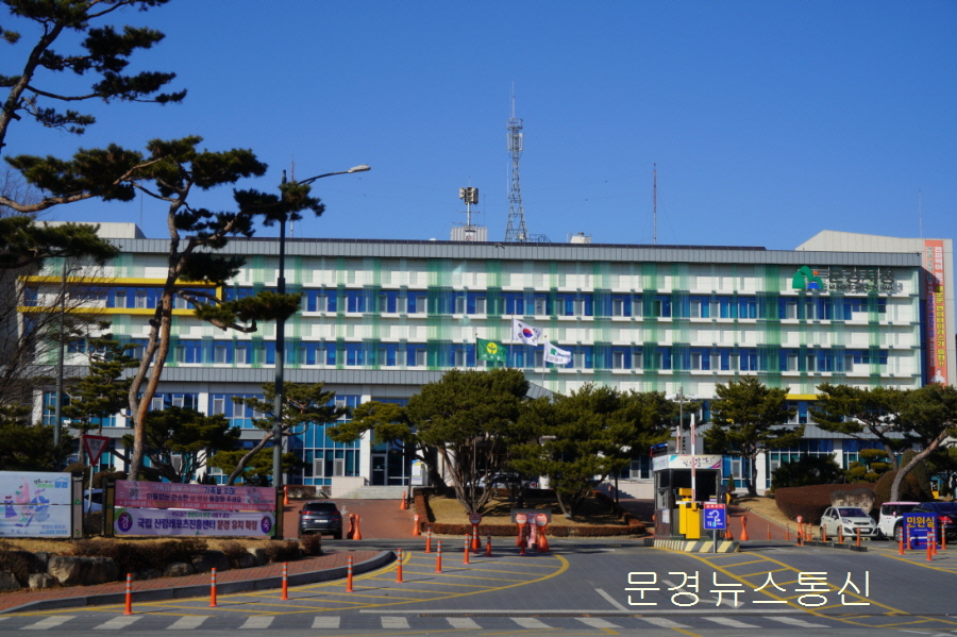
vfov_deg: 24.2
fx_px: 1488
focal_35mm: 56
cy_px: 318
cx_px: 478
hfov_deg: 35.7
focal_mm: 56
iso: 100
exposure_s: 1/500
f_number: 8
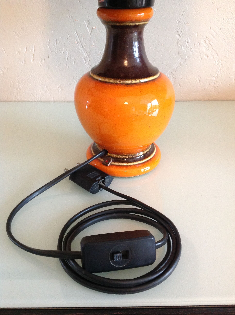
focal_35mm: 35
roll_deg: +1.4
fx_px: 318
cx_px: 118
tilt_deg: -31.1
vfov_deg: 52.7
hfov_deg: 40.6
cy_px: 158
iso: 200
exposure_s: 1/17
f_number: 2.4
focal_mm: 4.28
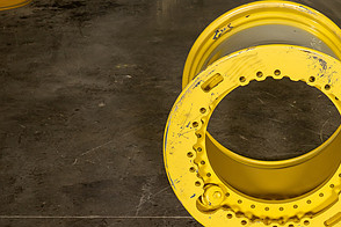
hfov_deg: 29.6
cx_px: 252
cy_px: 149
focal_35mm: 67
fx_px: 635
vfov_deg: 20.3
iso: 800
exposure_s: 1/80
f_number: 5.6
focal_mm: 34
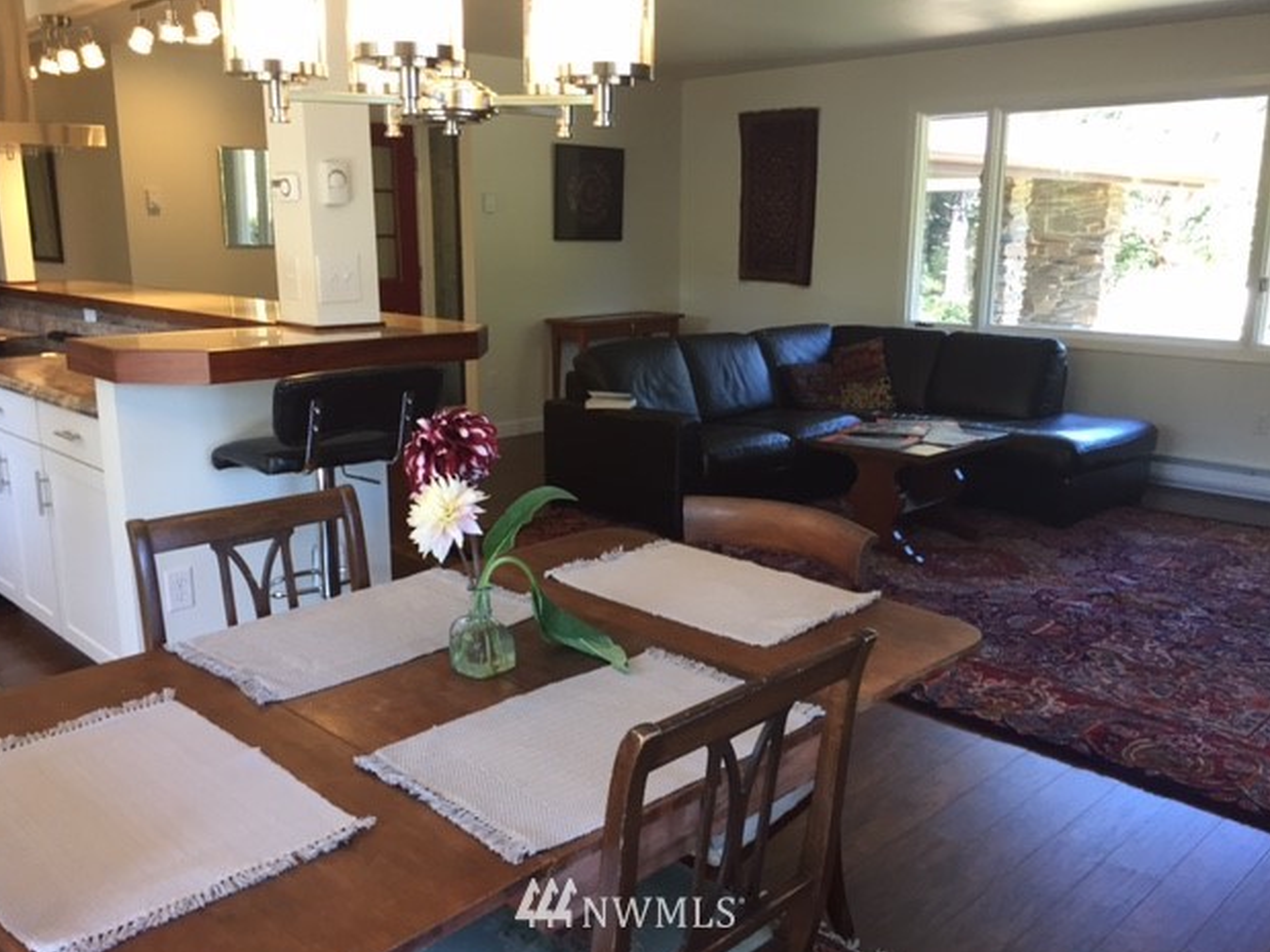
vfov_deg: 46.8
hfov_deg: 60.0
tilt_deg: -13.7
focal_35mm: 30
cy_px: 488
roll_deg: -1.5
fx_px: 1100
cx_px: 630
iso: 40
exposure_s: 1/30
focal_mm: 4.15
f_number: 2.2
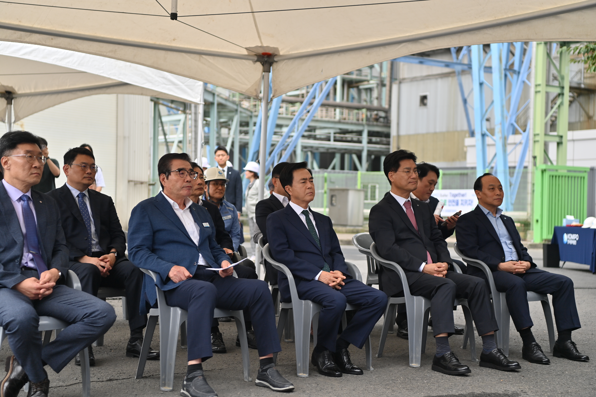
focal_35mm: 62
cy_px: 198
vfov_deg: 21.9
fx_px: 1026
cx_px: 298
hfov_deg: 32.4
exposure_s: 1/200
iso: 100
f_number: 3.5
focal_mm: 62
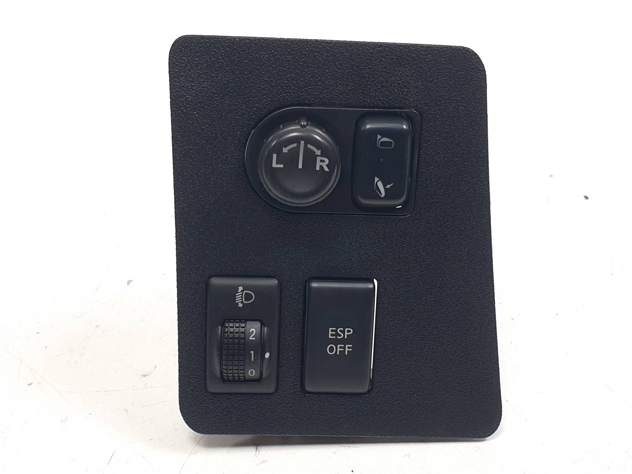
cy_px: 237
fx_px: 475
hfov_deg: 67.3
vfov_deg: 53.1
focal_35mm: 26
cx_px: 316
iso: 50
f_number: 2.4
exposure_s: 1/176
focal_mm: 4.3
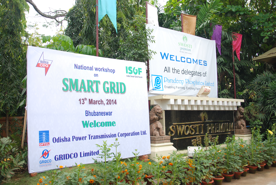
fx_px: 253
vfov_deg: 40.1
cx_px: 138
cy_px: 92
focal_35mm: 33
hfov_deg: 57.2
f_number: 3.8
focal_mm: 22
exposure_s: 1/160
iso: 100
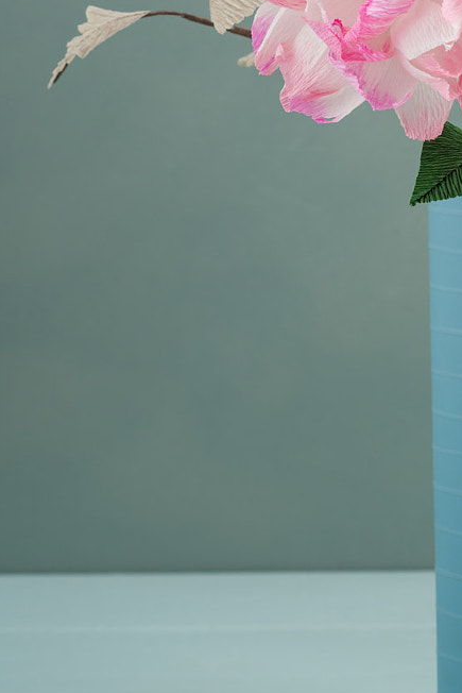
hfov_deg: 10.0
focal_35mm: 135
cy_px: 153
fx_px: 2597
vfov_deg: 15.1
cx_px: 514
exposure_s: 1/125
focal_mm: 55
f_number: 6.3
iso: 100
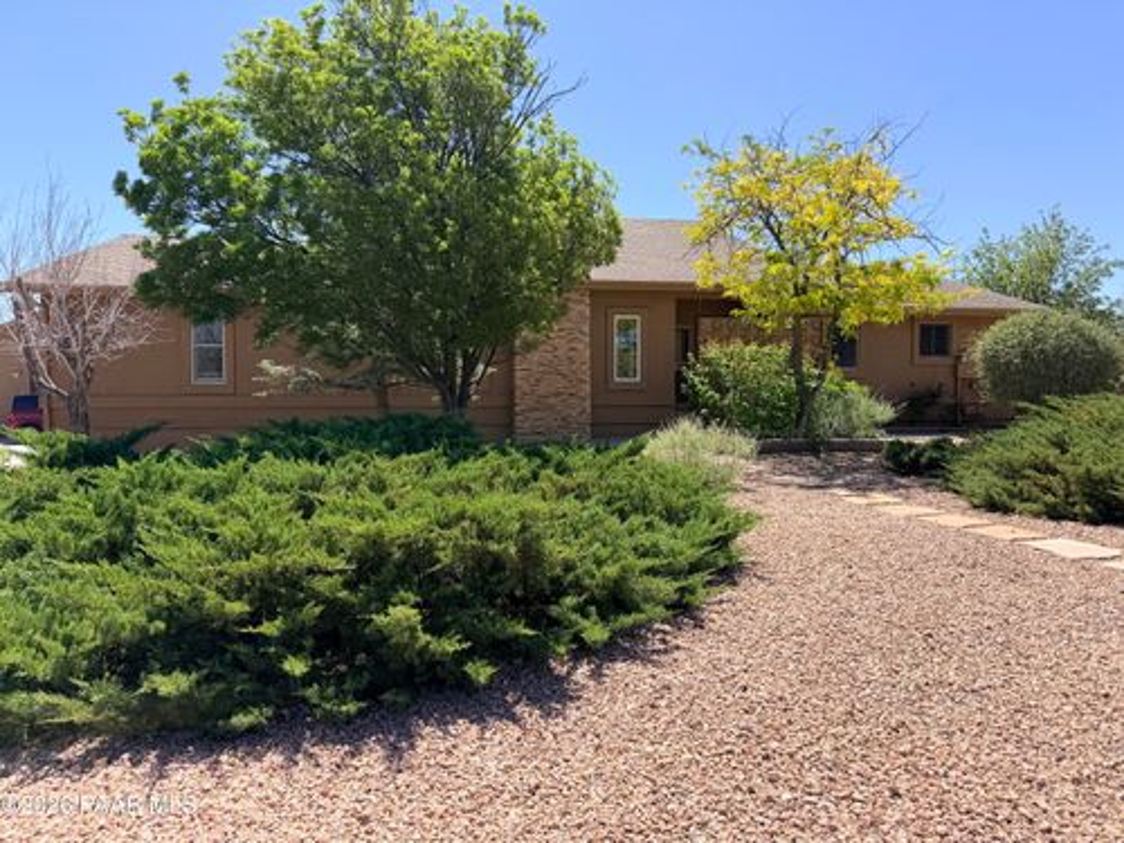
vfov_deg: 56.8
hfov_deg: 71.6
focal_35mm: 24
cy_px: 422
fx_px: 779
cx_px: 562
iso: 80
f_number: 1.78
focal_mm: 6.76
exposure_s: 1/3021
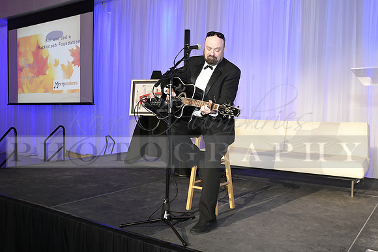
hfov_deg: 54.4
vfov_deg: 37.9
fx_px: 368
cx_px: 189
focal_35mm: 35
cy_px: 126
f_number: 11
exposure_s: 1/60
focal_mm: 35
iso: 6400
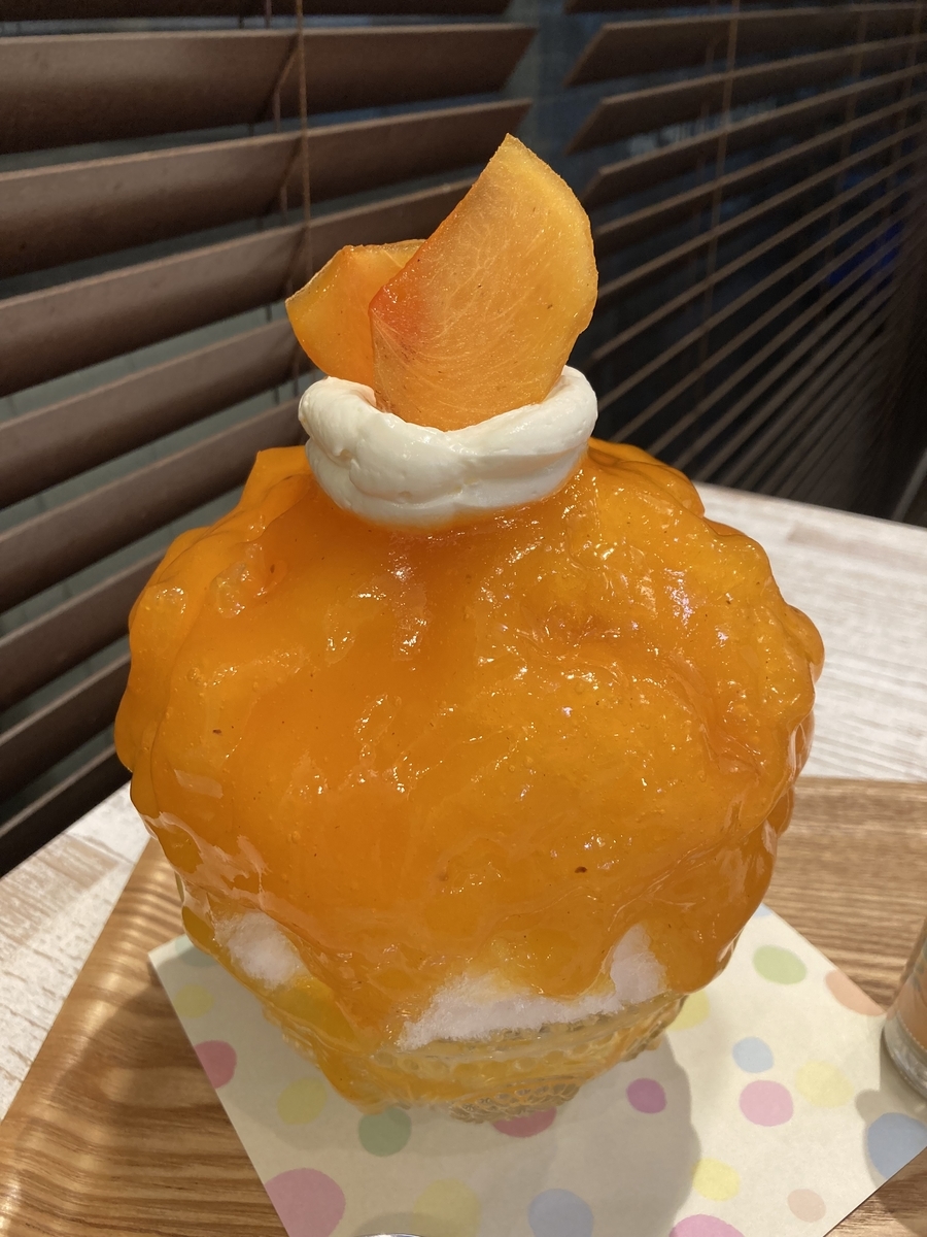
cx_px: 464
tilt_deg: -29.6
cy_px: 618
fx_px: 1000
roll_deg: +0.8
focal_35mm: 28
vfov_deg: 63.4
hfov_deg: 49.7
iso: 125
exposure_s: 1/50
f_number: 1.8
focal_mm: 3.99
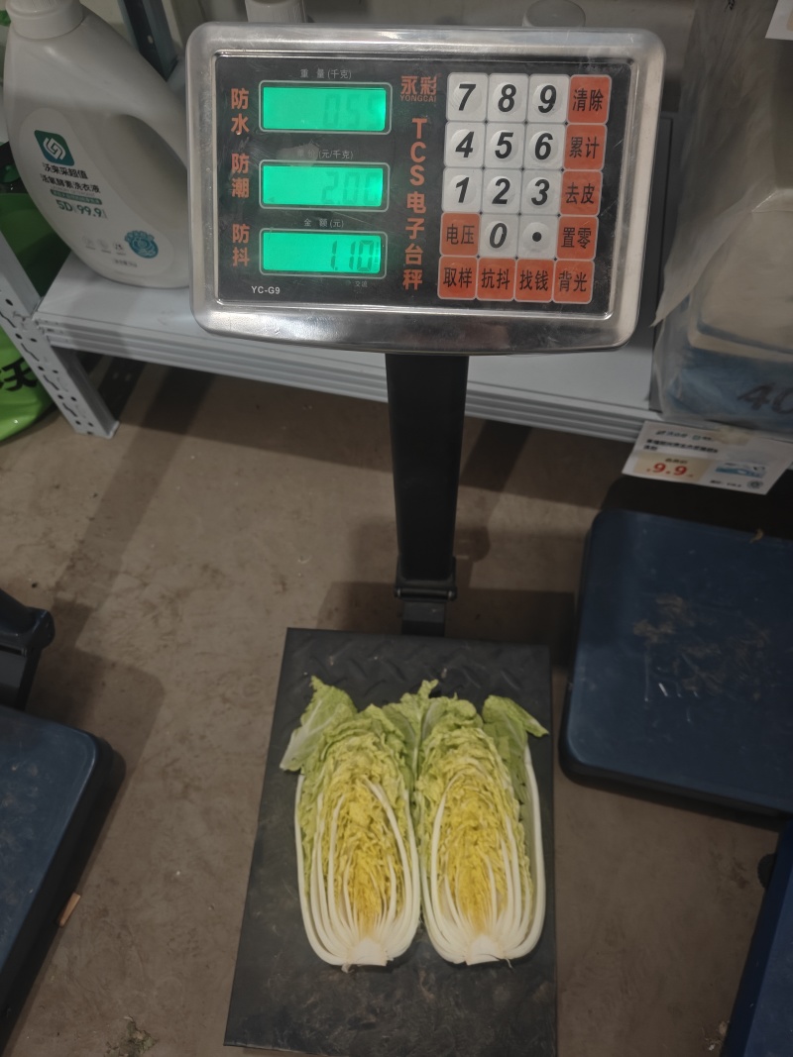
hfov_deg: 56.8
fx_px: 733
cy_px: 528
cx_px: 396
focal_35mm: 24
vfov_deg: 71.6
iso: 800
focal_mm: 5.59
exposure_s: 1/33
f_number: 1.8
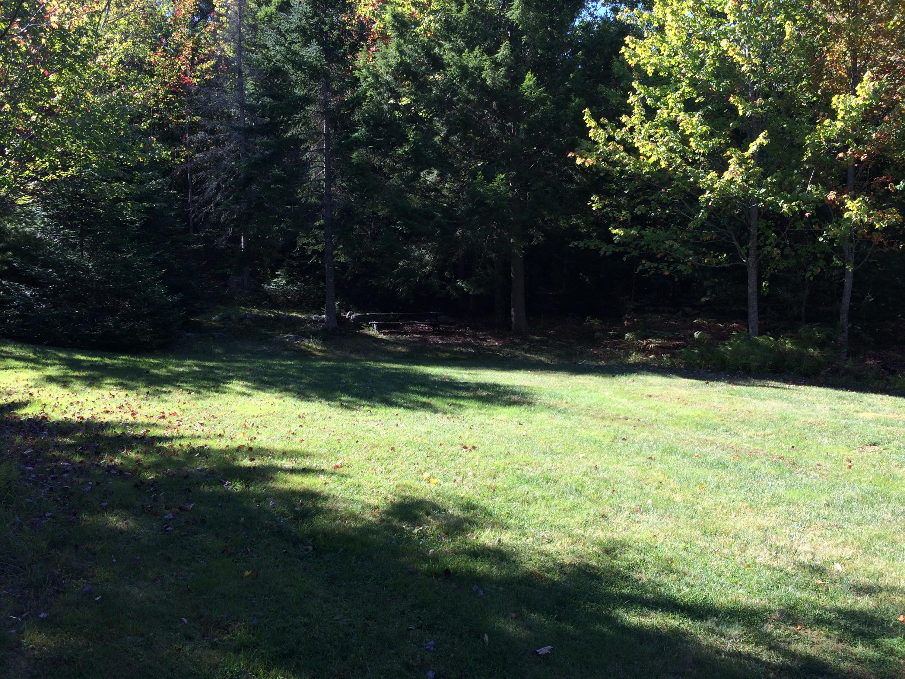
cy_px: 340
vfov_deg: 48.2
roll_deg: +0.0
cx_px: 452
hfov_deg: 61.7
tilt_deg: -1.9
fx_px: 758
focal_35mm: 29
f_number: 2.2
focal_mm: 4.15
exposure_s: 1/507
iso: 32
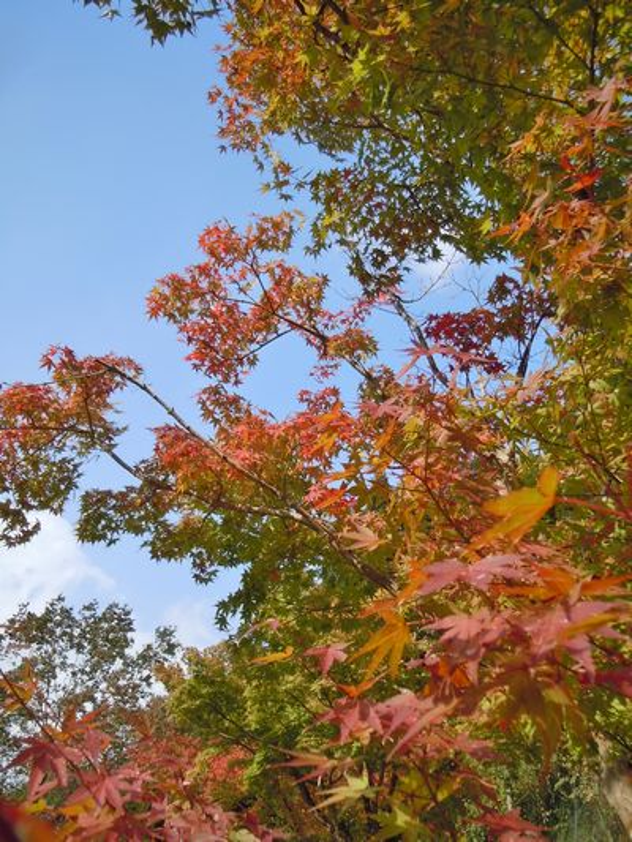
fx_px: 803
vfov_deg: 55.3
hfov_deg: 43.0
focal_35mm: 33
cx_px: 316
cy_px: 421
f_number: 4
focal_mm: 5.9
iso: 100
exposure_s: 1/500
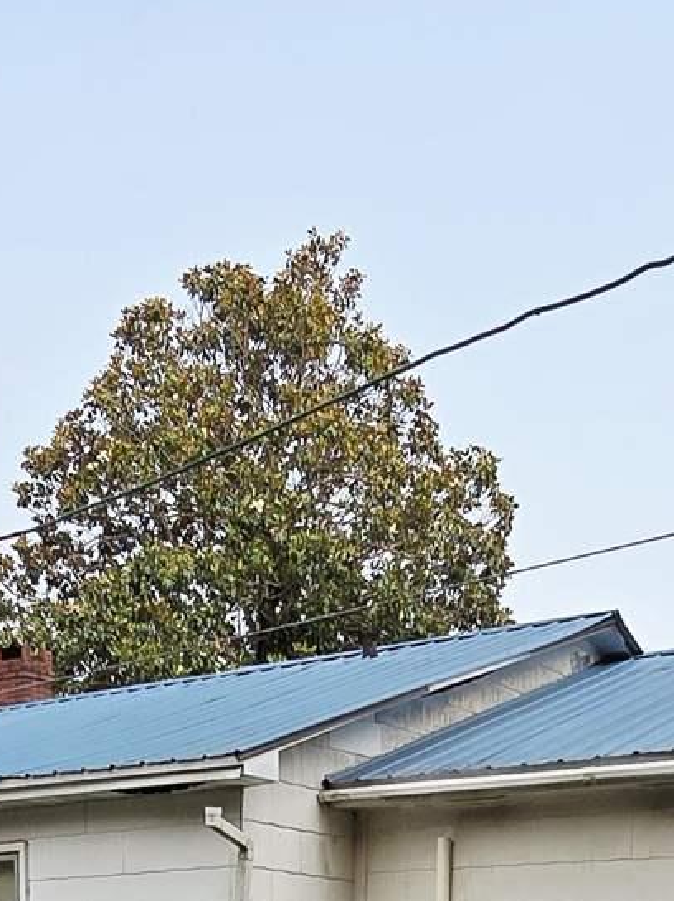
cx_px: 345
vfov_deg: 28.1
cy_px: 1204
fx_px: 1430
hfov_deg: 26.5
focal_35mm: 55
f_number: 2.2
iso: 50
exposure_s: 1/588
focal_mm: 2.2
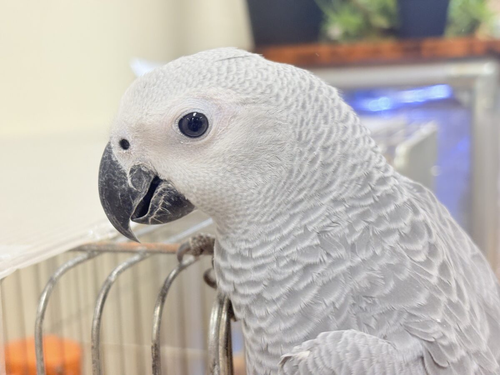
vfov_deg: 28.0
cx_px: 250
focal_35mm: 52
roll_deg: +2.6
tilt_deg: -6.6
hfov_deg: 36.8
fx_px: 751
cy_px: 188
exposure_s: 1/100
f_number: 1.6
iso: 50
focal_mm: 5.96
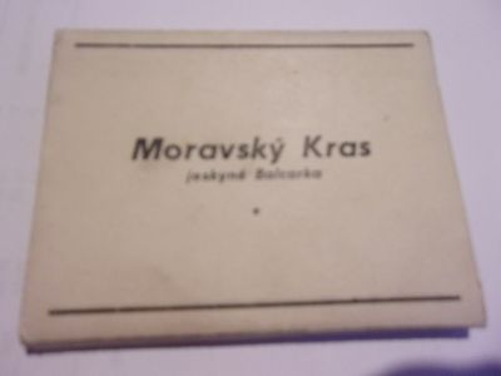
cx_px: 250
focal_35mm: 27
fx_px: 391
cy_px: 188
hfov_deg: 65.3
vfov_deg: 51.4
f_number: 3
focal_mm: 4.9
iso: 400
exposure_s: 1/18
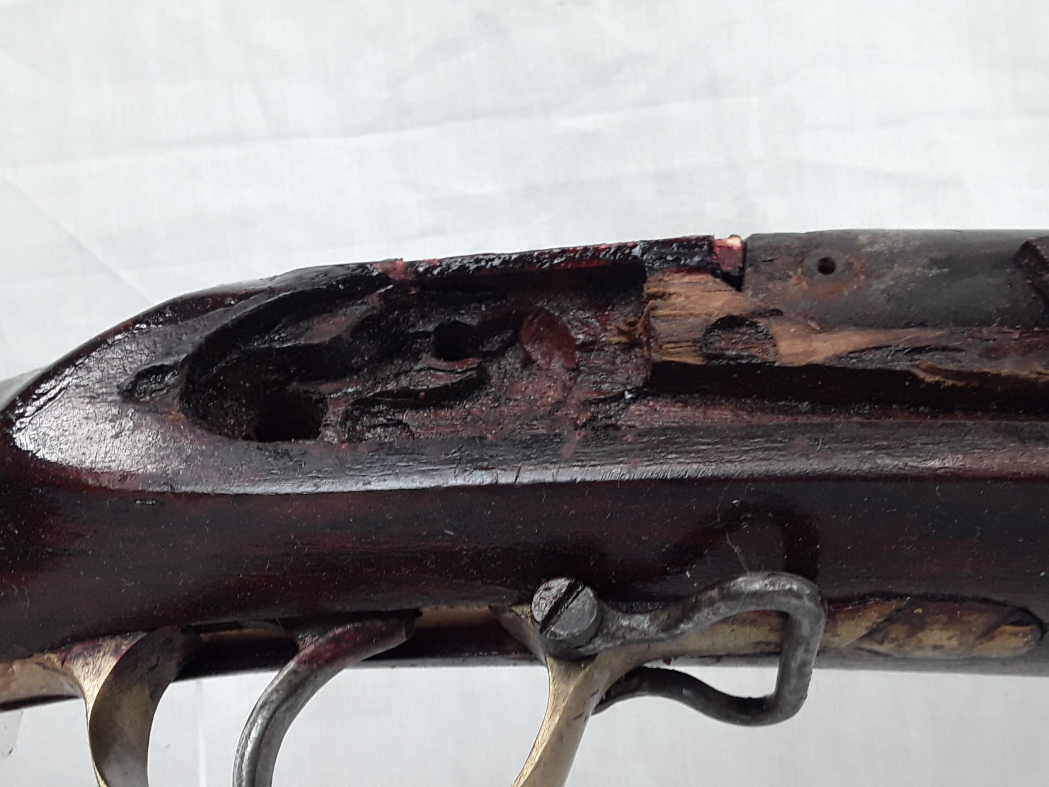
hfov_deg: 50.0
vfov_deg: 38.1
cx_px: 468
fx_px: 1121
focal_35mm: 37
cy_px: 538
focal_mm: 2.91
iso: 40
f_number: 1.9
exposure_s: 1/30
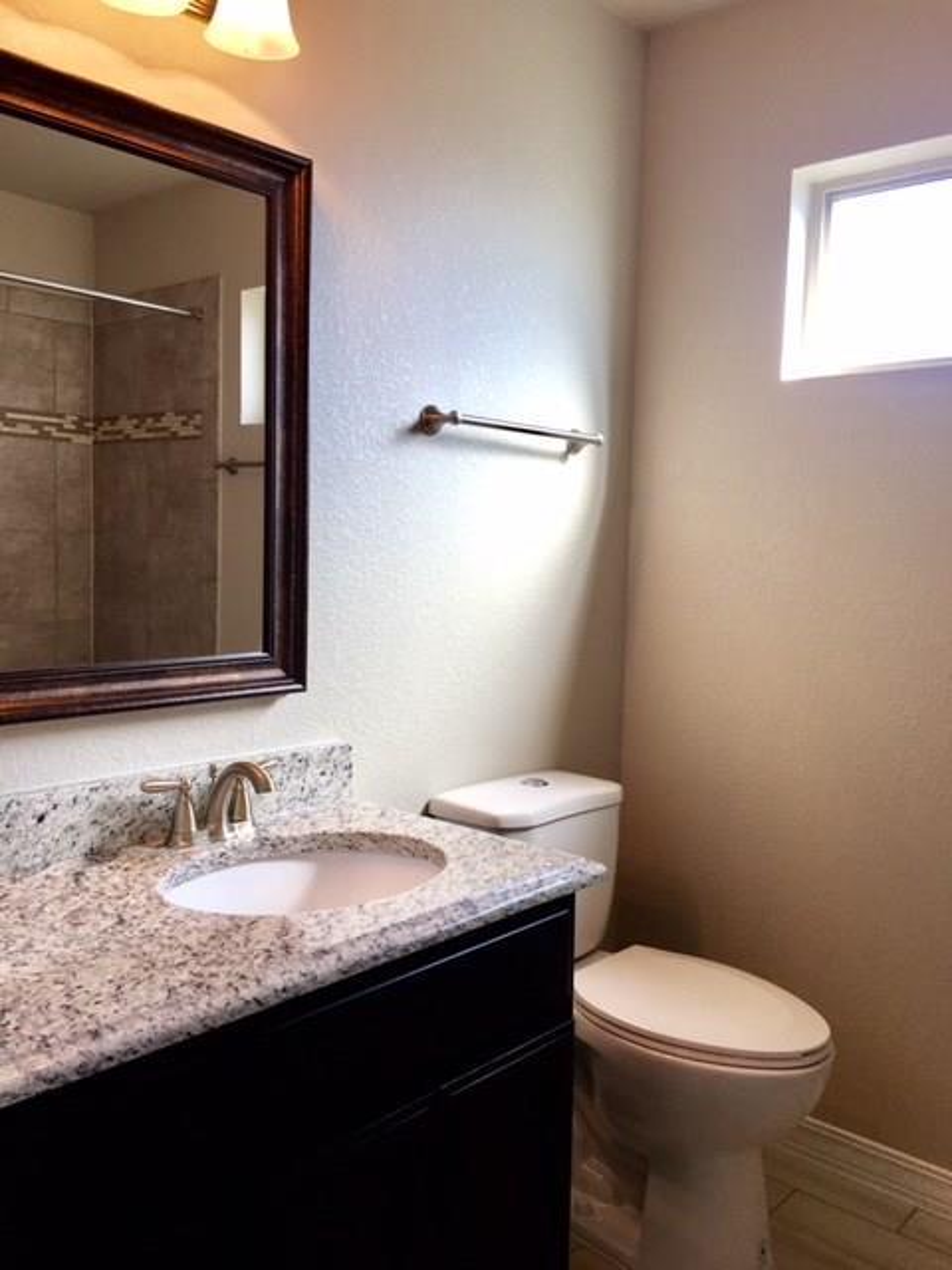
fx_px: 1063
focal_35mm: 29
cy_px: 635
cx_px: 476
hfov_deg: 48.2
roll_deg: -0.6
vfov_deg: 61.7
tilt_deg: -2.7
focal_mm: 4.15
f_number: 2.2
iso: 40
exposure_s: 1/120
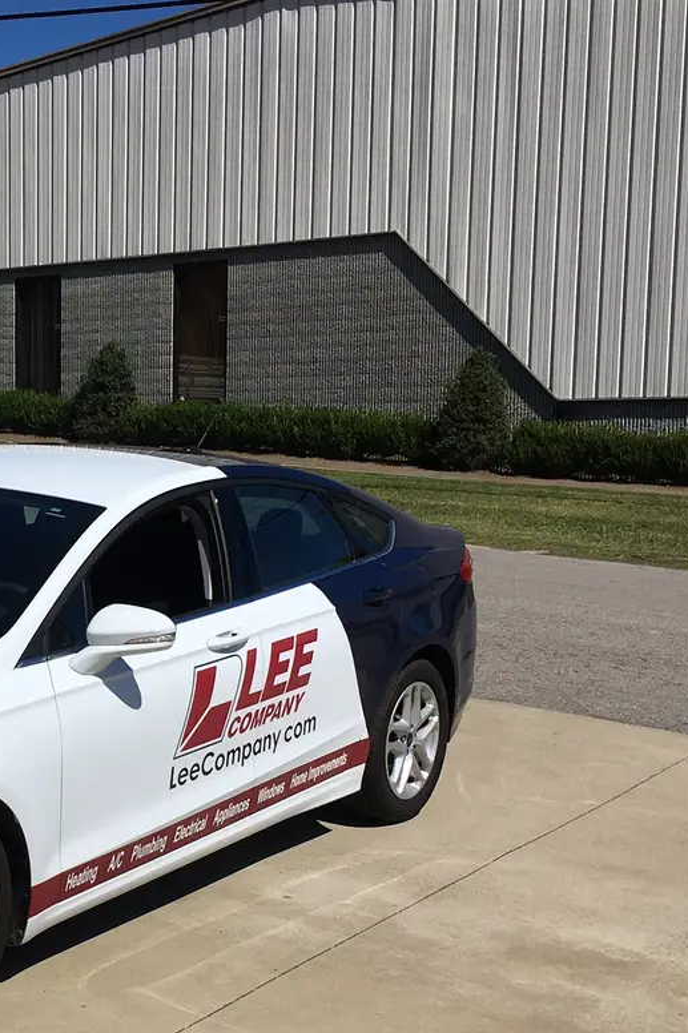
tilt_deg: -6.9
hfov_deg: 23.1
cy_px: 612
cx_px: -8
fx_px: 1606
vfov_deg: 35.5
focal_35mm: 56
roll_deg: -0.4
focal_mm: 4.15
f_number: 2.2
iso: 25
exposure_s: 1/4274
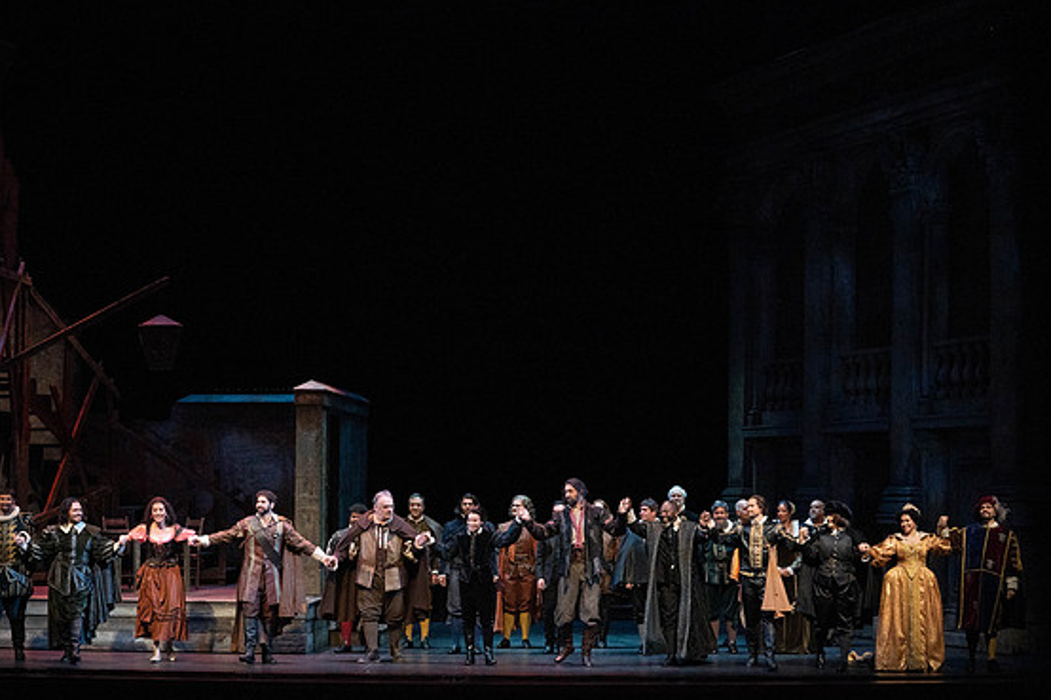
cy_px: 359
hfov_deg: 27.4
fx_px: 2160
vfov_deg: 18.4
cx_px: 518
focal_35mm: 74
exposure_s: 1/250
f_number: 9
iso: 6400
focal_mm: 70
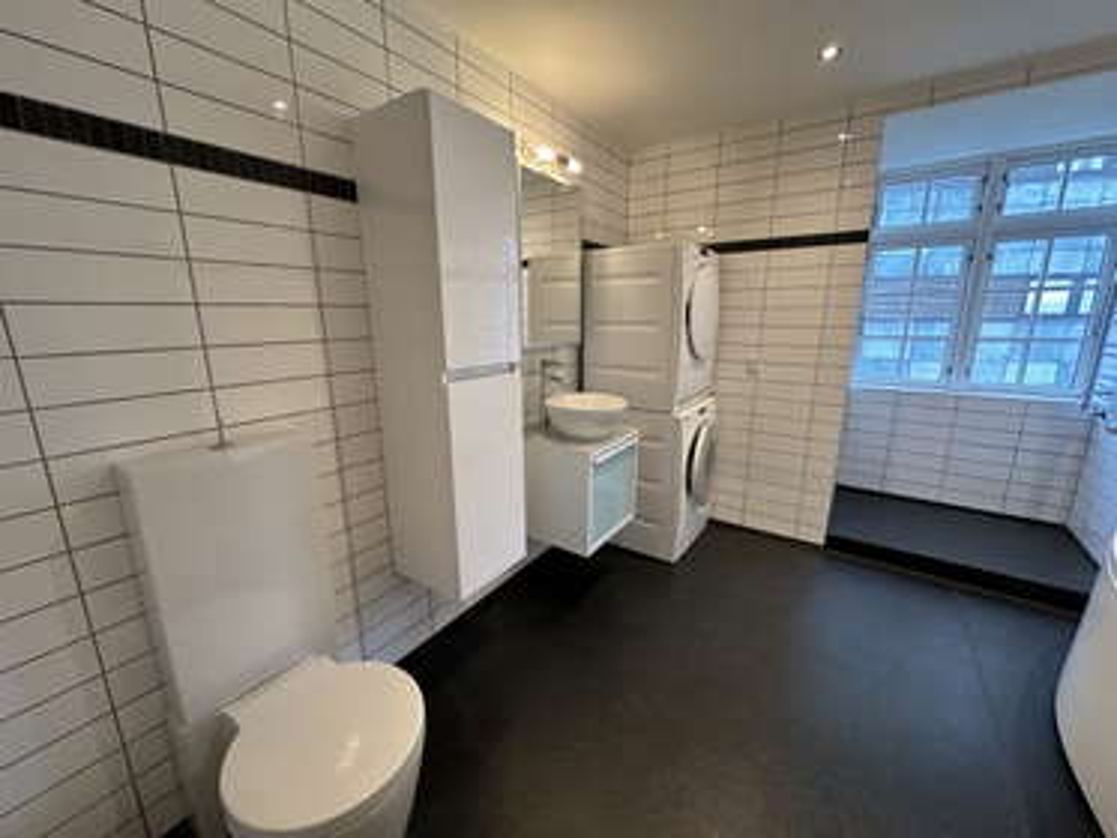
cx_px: 558
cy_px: 419
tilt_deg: -12.3
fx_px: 452
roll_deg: +0.3
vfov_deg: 85.7
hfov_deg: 102.0
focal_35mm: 14
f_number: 2.2
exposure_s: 1/50
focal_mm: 2.22
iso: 250
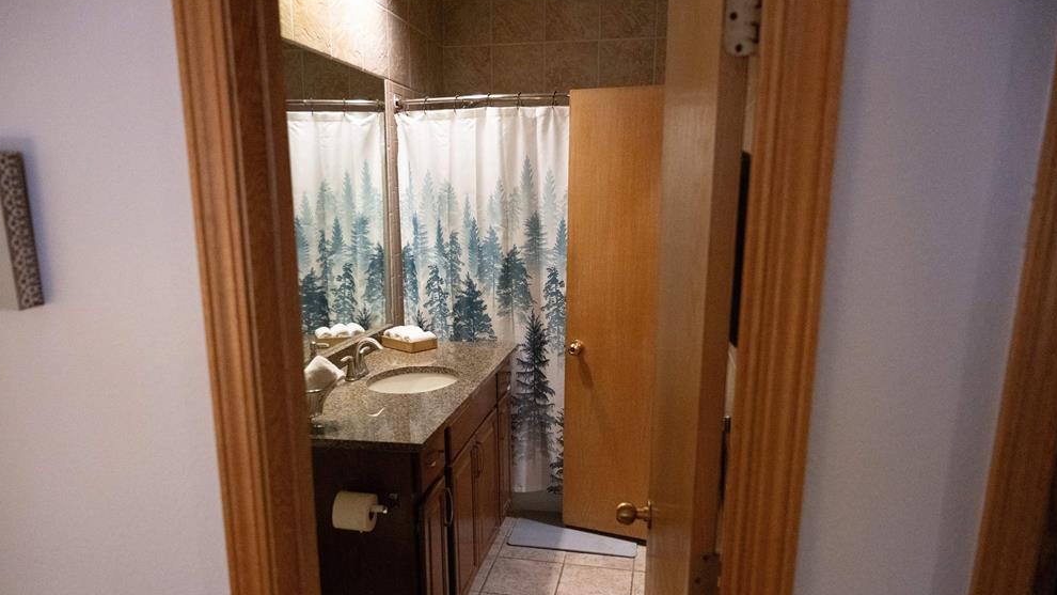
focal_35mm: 26
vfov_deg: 44.2
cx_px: 512
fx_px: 729
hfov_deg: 71.9
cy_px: 353
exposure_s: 1/320
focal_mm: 24
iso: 14400
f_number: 4
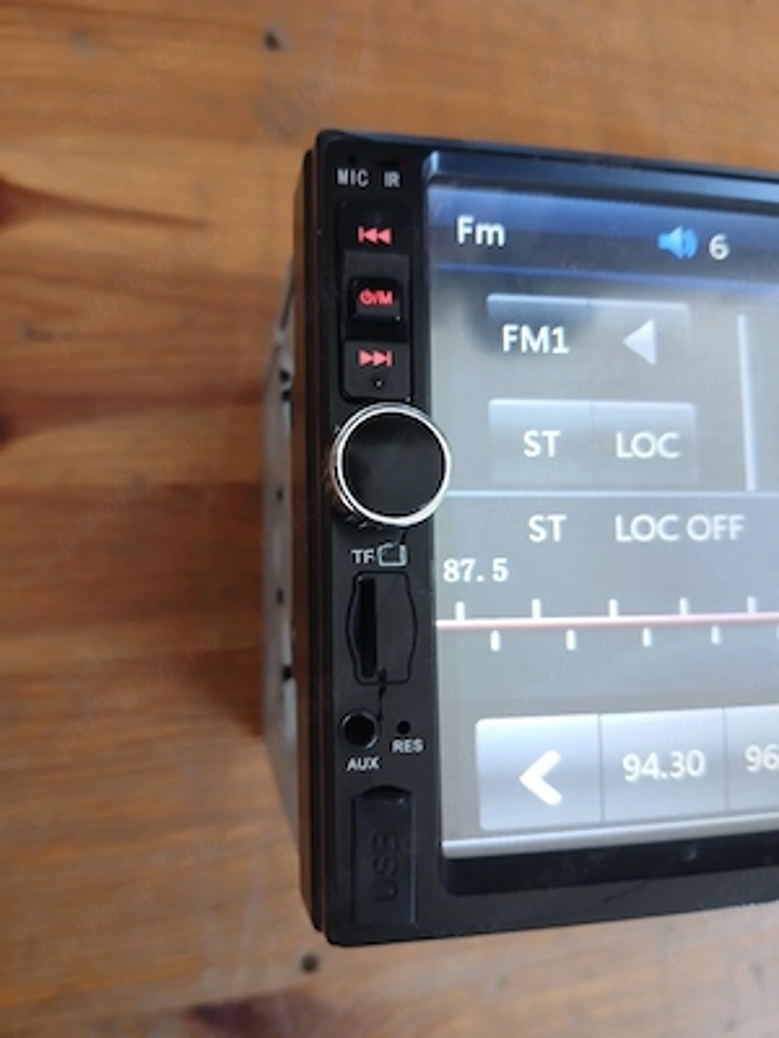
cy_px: 519
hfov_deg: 53.1
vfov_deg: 67.3
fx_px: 780
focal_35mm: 26
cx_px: 390
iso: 250
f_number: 1.8
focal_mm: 3.98
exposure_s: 1/50.3
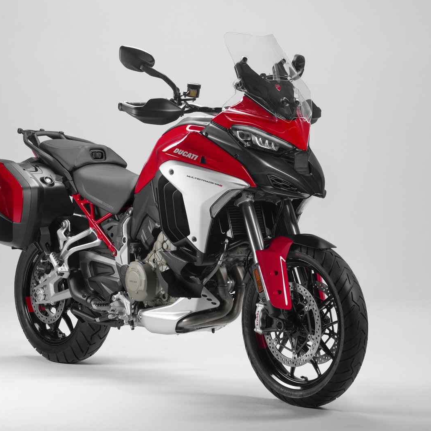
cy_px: 217
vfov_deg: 12.9
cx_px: 165
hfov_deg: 12.9
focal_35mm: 135
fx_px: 1902
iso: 100
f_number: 13
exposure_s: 1/160
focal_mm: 105
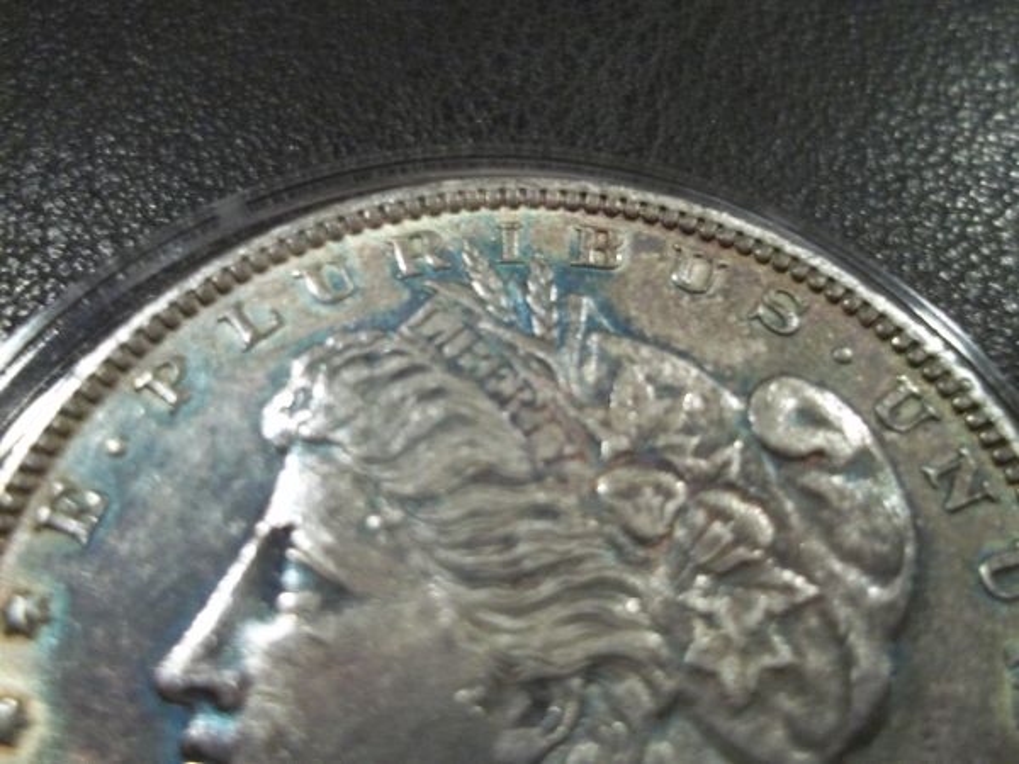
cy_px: 382
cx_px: 510
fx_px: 1060
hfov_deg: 51.4
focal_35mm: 36
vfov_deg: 39.7
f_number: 3.1
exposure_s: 1/8
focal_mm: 6.5
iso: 215
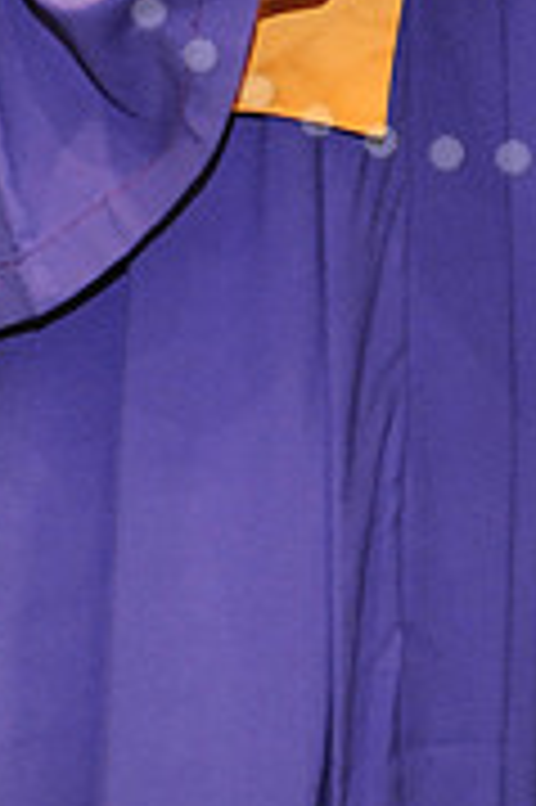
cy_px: -378
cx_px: 513
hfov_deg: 4.6
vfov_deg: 6.8
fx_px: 6668
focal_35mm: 298
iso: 1250
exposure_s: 1/60
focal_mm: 92
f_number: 5.6
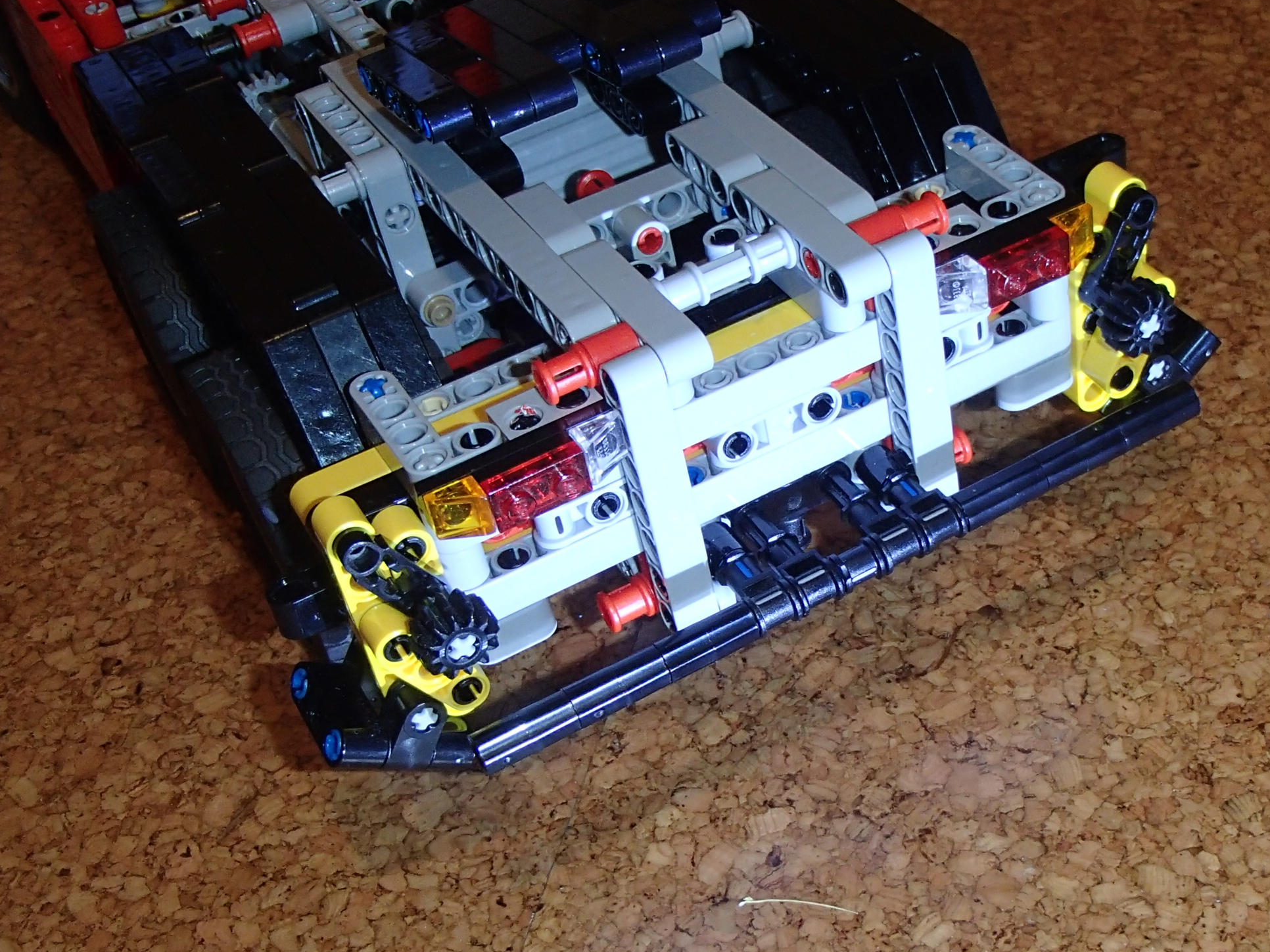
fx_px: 1944
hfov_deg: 35.9
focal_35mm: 53
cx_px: 820
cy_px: 579
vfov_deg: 27.5
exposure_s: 1/40
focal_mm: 7.28
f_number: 4.7
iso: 400
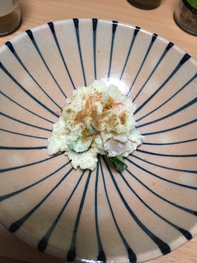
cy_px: 132
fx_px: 220
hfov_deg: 48.2
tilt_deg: -62.8
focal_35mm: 29
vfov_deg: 61.7
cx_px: 98
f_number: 2.2
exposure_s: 1/30
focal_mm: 4.15
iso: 125
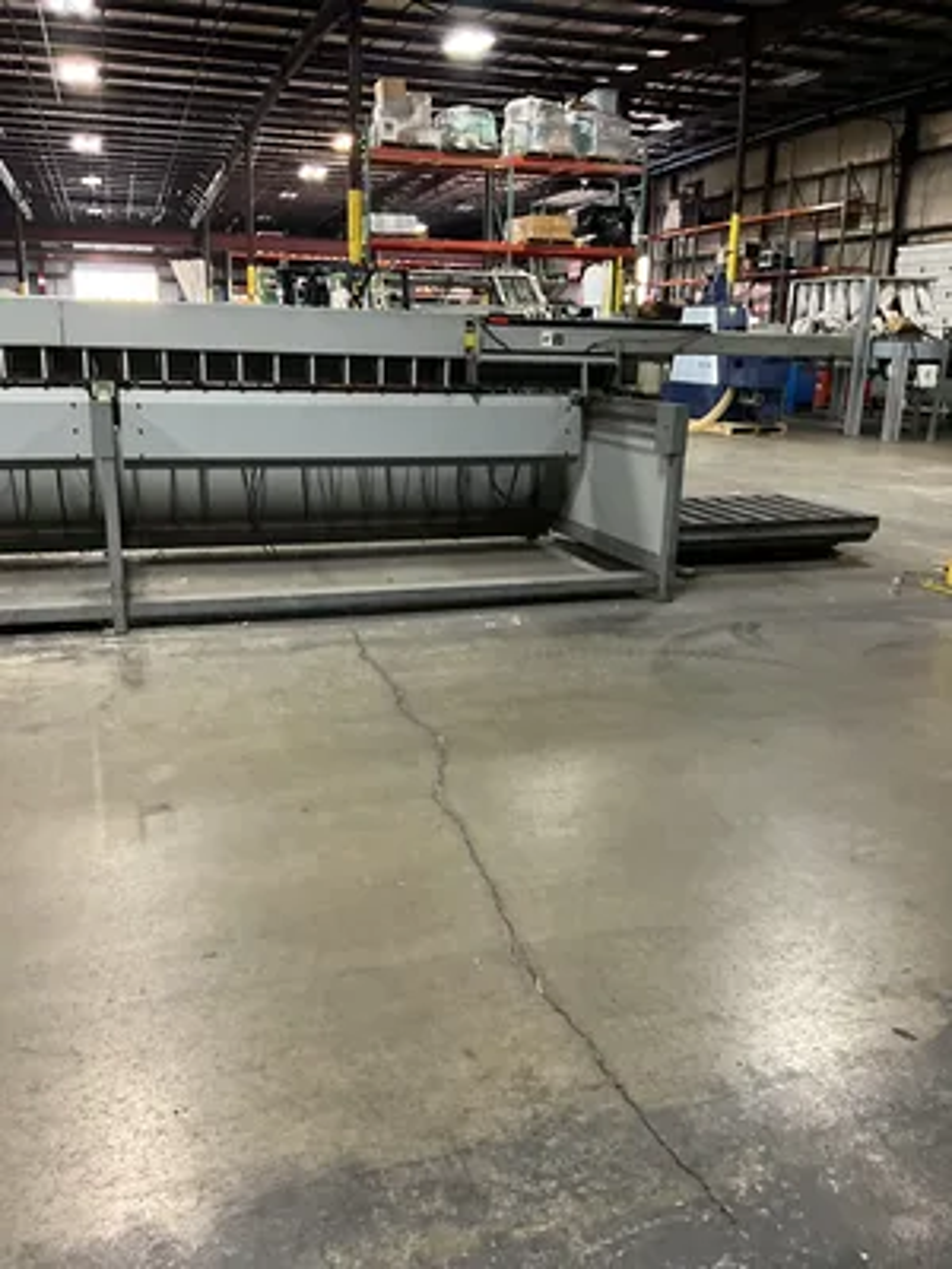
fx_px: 1063
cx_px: 476
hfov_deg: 48.2
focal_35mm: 29
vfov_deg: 61.7
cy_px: 634
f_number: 1.8
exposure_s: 1/40
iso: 320
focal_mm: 3
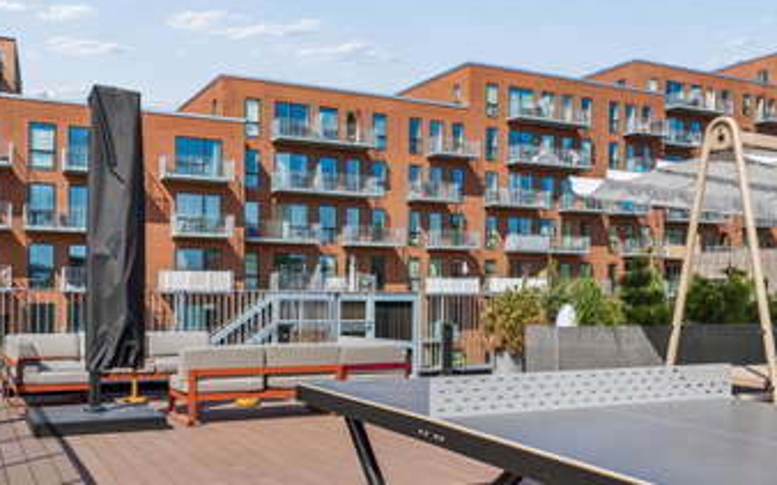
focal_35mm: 38
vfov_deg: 33.4
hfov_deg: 51.5
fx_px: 804
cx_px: 416
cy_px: 292
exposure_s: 1/800
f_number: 8
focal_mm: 20
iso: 200
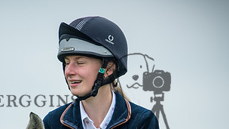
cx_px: 104
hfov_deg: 2.0
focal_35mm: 1084
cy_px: 125
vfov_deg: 1.1
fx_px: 6582
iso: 320
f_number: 4
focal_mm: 300
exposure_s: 1/800
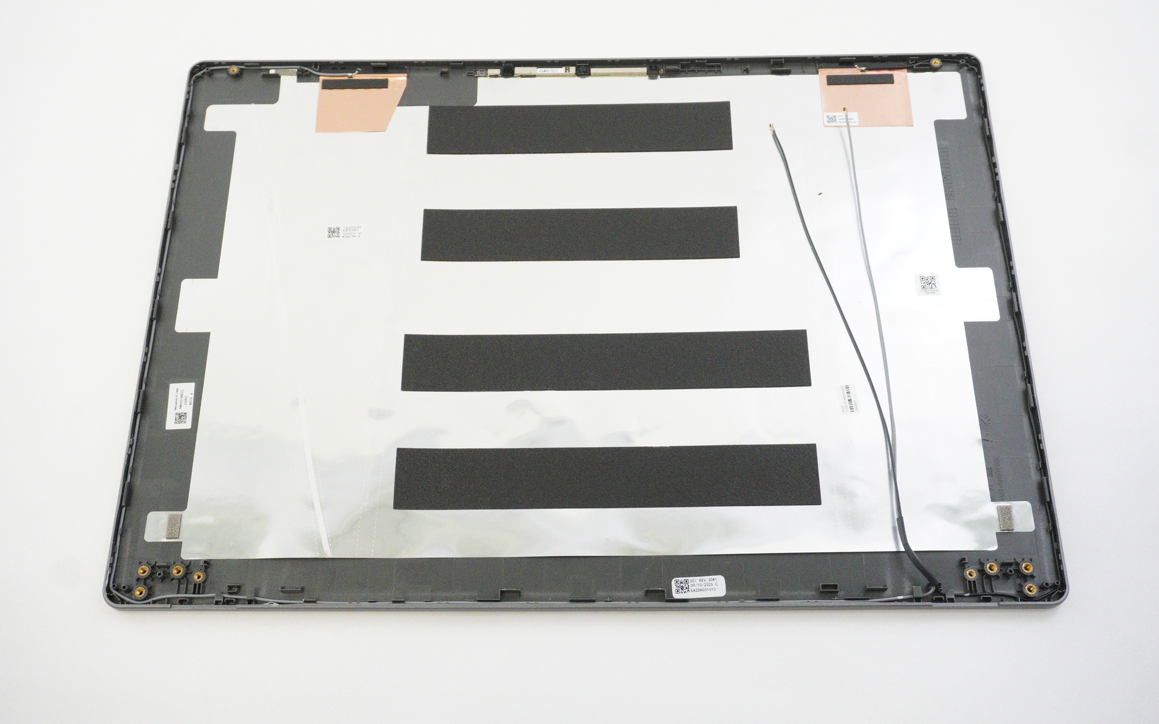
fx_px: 1216
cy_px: 345
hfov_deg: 50.9
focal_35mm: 39
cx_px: 584
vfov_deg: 33.1
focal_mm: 25
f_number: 5.6
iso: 6400
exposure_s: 1/320
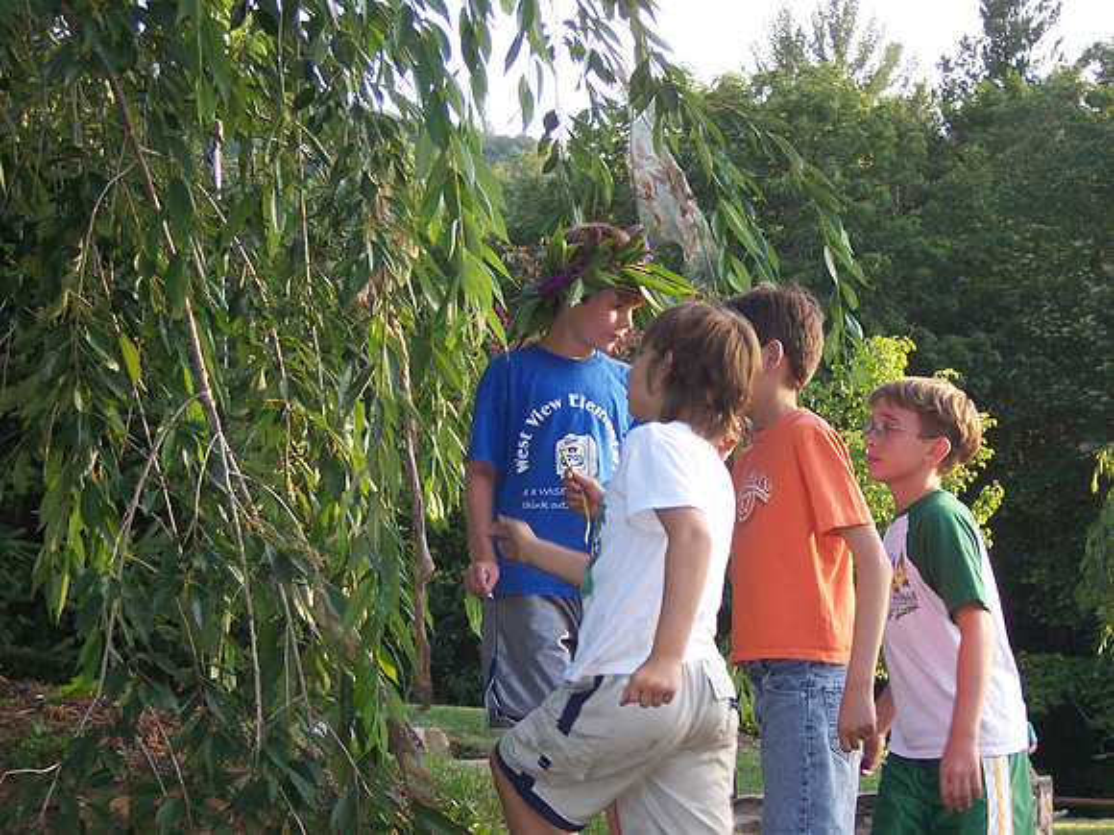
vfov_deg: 16.6
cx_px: 557
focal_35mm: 89
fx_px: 2864
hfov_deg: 22.0
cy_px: 418
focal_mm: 14.8
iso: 140
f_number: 4.8
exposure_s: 1/90
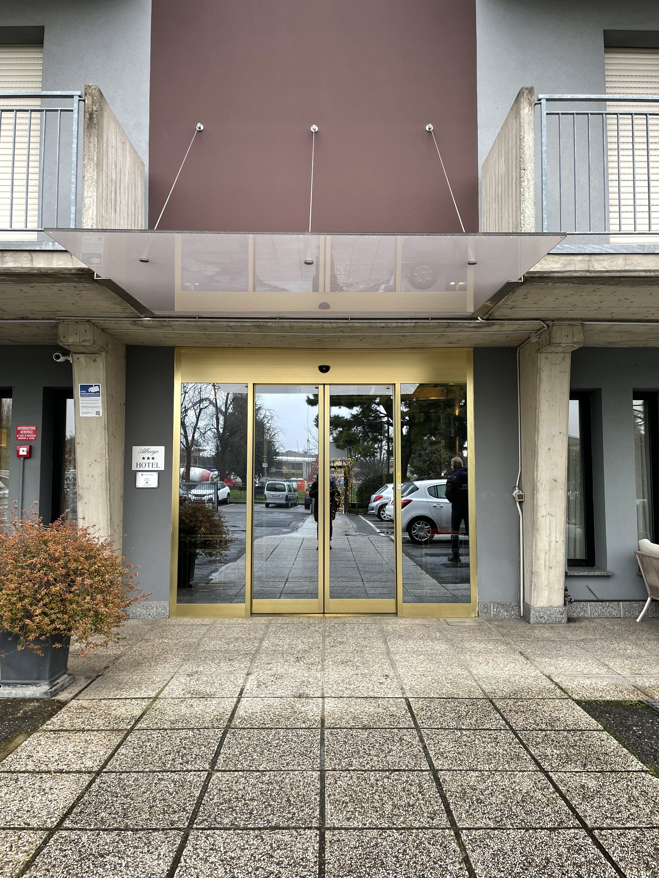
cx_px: 330
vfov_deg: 67.3
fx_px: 660
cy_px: 439
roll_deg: -2.2
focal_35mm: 26
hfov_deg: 53.1
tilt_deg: +7.2
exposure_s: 1/121
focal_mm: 4.2
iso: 50
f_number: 1.6
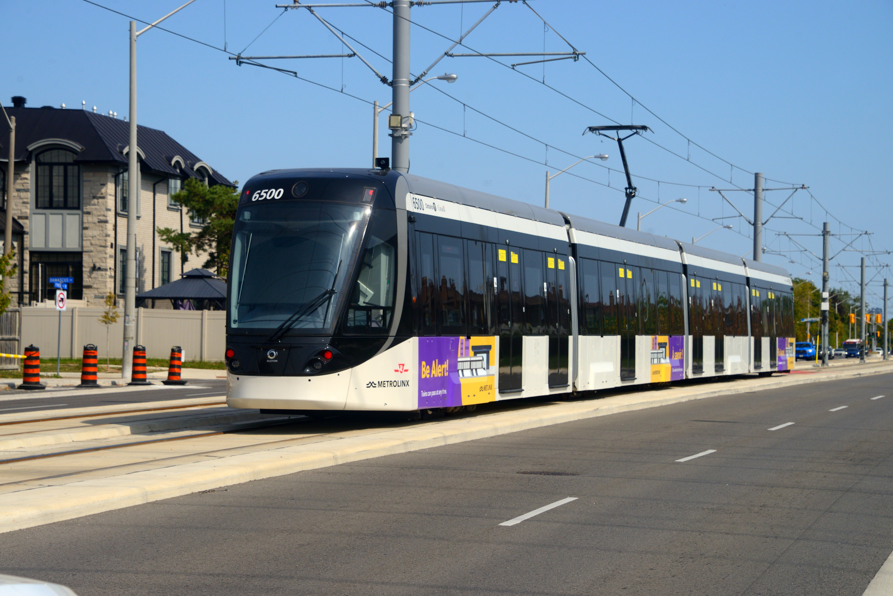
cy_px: 298
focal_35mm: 85
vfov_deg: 16.1
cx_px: 446
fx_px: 2109
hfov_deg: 23.9
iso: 400
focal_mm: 85
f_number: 9
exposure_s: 1/2000
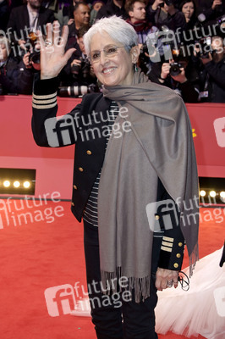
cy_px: 170
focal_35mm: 52
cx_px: 112
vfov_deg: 38.2
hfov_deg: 25.9
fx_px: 488
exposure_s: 1/160
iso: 1000
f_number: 5.6
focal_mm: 52
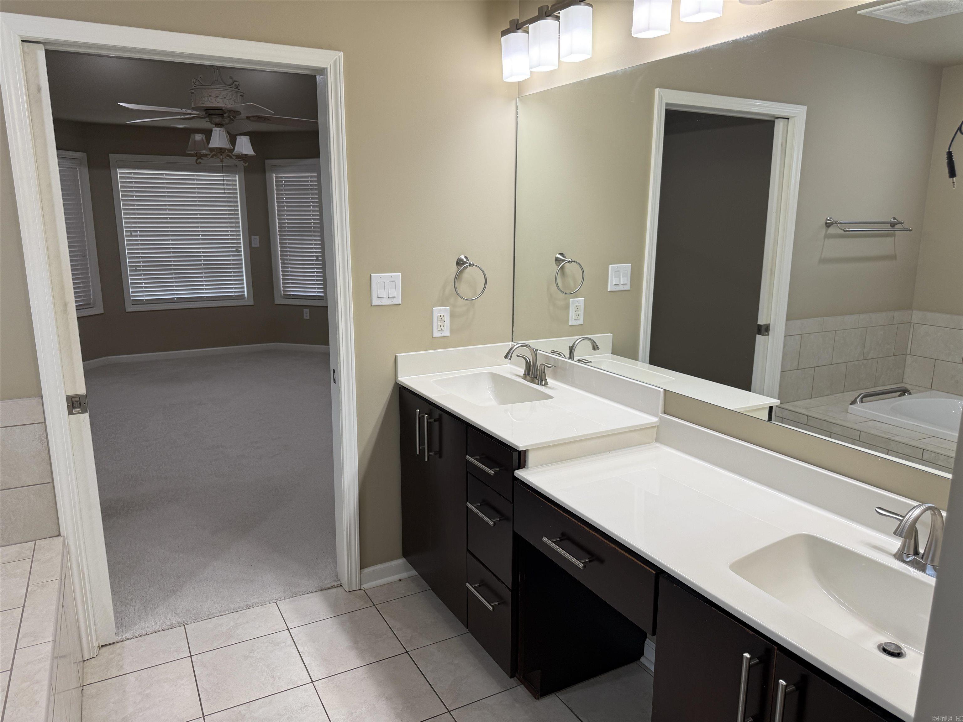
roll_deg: +0.0
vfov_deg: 56.8
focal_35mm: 24
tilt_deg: -12.1
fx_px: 668
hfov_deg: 71.6
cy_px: 361
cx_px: 482
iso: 64
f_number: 1.78
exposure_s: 1/120
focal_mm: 6.76
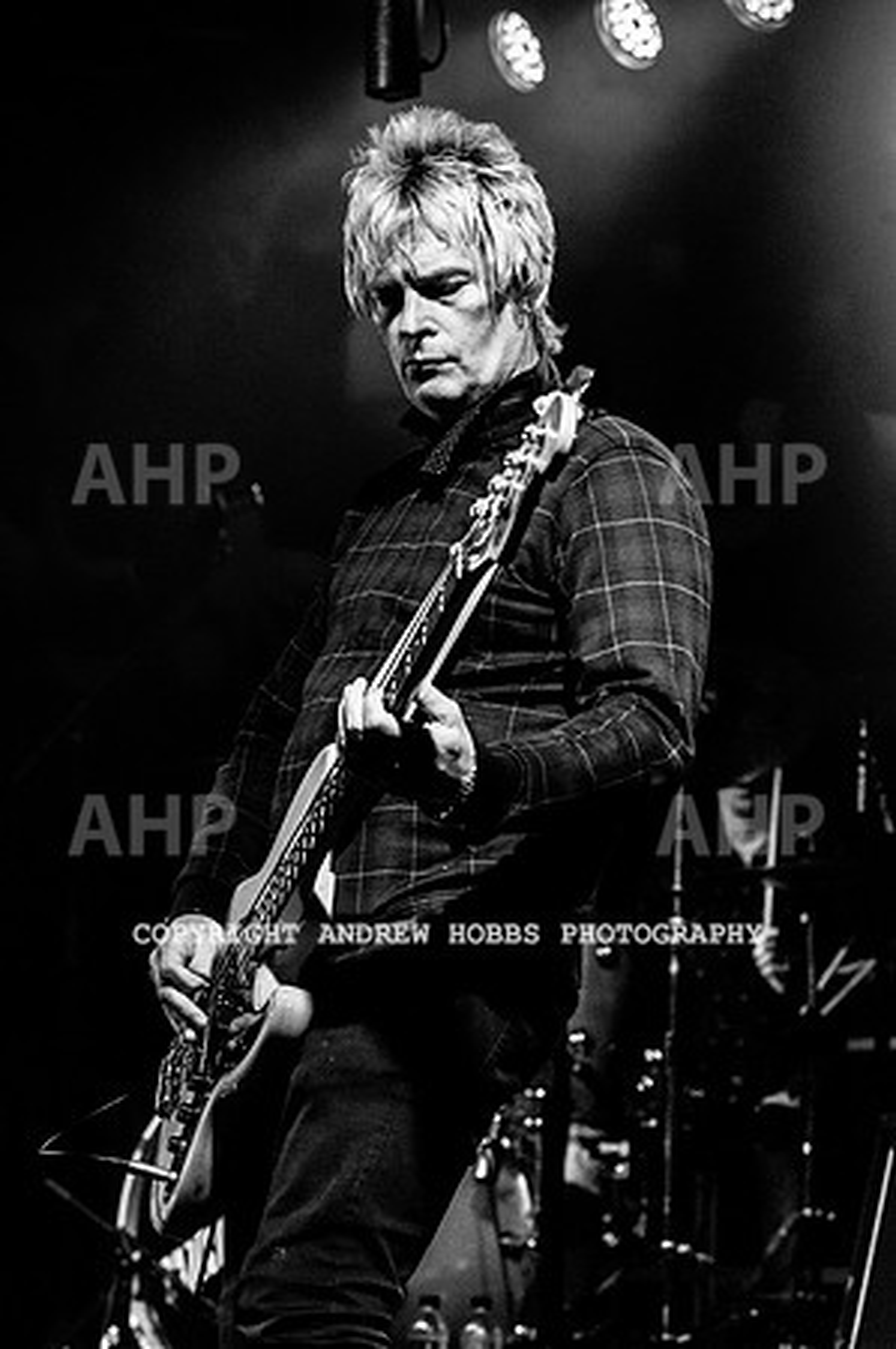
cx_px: 448
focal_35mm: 100
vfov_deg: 20.4
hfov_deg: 13.7
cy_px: 674
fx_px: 3742
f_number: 5.6
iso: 6400
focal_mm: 100
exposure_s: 1/1000
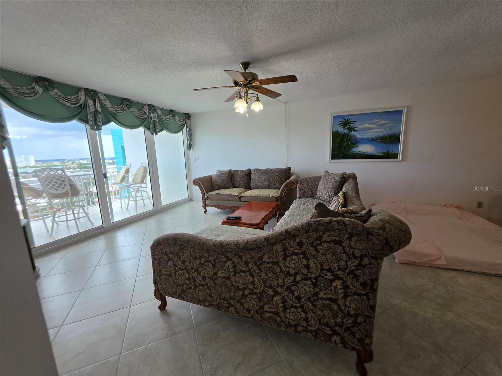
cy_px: 188
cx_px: 251
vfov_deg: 89.9
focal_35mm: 13
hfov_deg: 106.2
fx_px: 189
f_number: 1.9
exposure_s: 1/120
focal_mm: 2.2
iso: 32
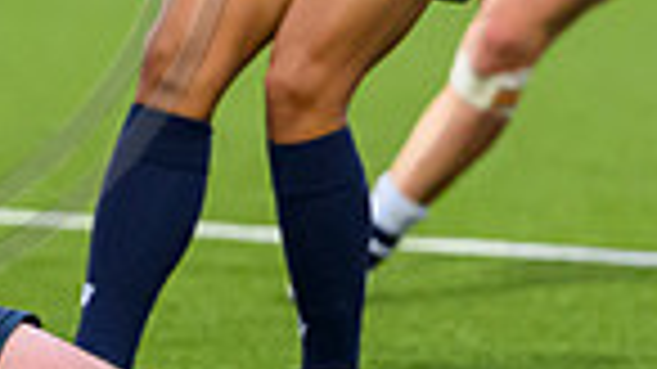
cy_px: -87
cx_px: -34
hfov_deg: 2.2
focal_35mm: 983
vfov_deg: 1.2
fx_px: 17119
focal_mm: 175
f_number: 3.5
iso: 3200
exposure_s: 1/1250
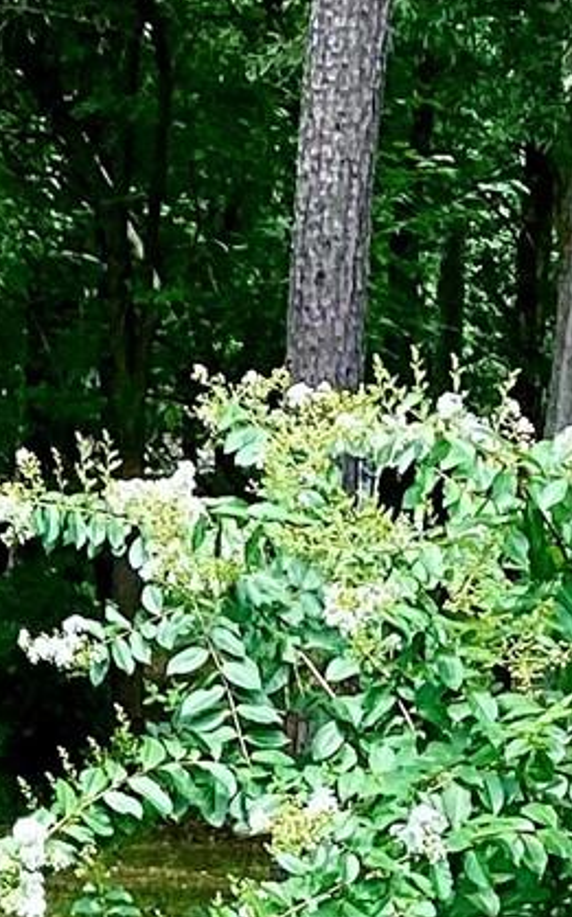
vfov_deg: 12.5
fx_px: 4018
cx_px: -471
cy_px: 1283
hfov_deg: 7.9
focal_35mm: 161
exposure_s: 1/251
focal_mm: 3.3
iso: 25
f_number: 2.4
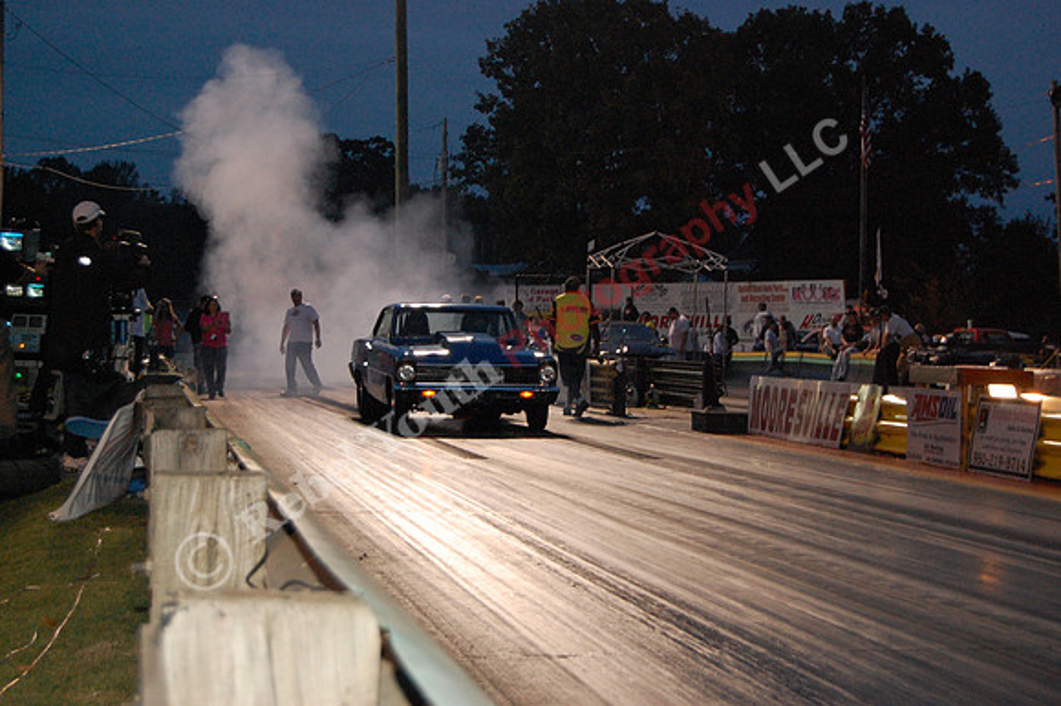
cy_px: 353
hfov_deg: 29.3
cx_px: 530
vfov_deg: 19.7
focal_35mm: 69
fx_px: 2032
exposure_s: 1/60
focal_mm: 46
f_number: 5.3
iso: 1600
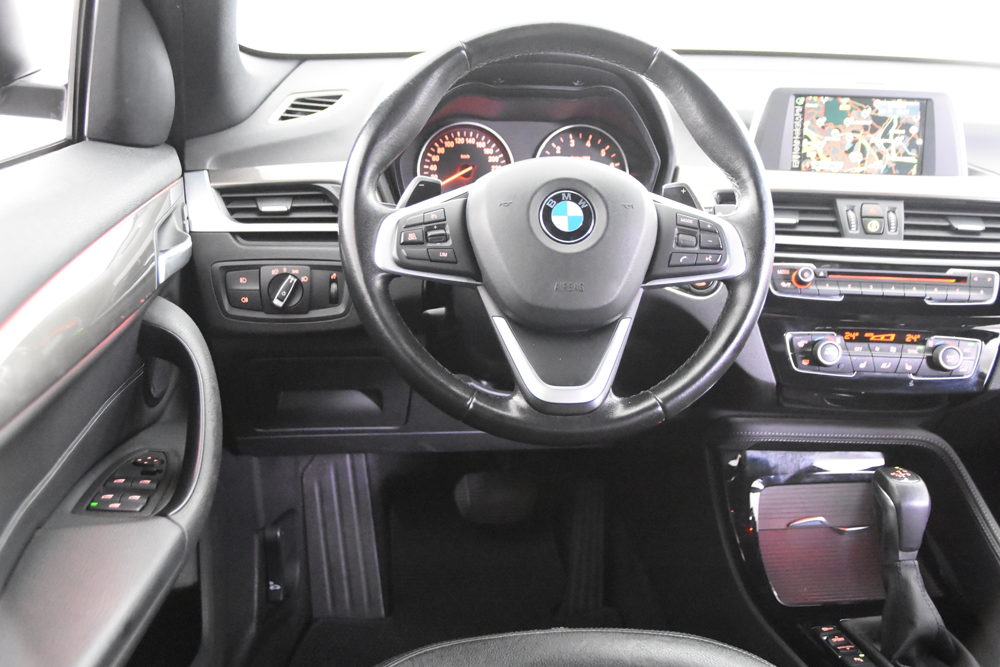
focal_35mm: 39
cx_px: 500
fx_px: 1083
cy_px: 334
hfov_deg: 49.6
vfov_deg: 34.2
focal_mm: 26
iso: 12800
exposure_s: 1/30
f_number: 3.2
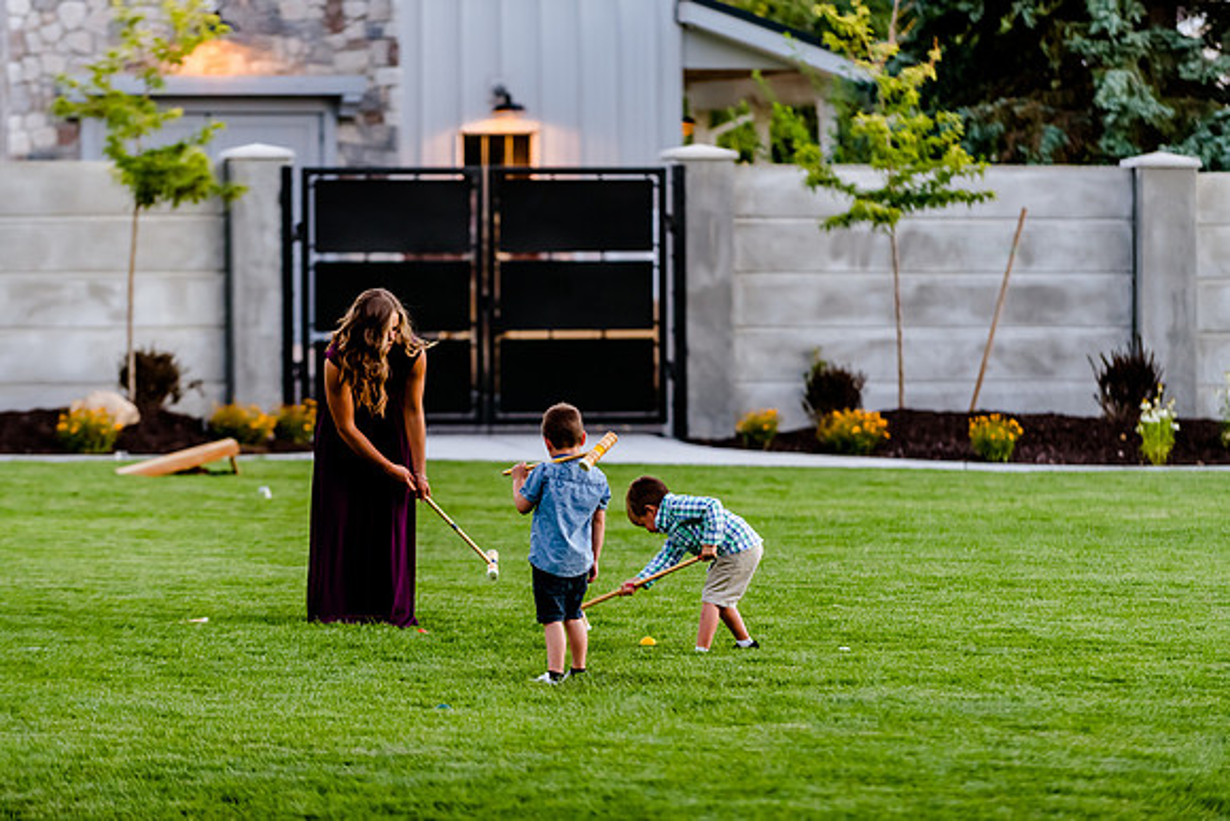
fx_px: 5598
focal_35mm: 164
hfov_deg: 12.5
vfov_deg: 8.4
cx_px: 615
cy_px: 410
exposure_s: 1/250
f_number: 2.8
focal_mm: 155
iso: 1000
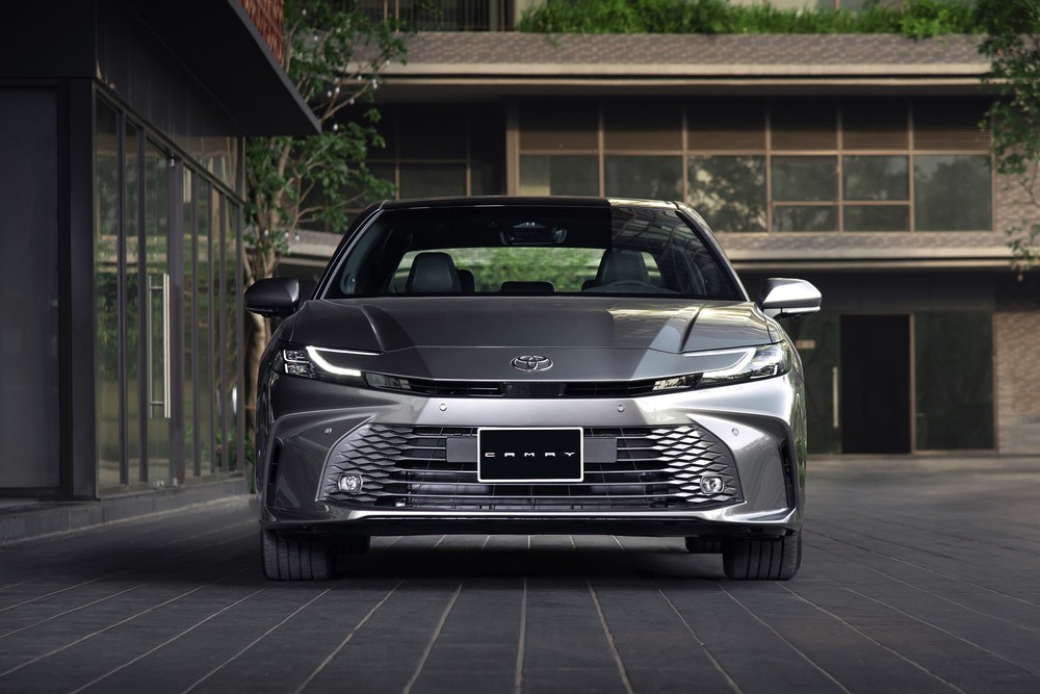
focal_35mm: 112
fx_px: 3236
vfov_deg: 12.2
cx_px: 520
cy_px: 347
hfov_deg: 18.3
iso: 640
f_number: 5
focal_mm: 112
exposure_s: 1/250
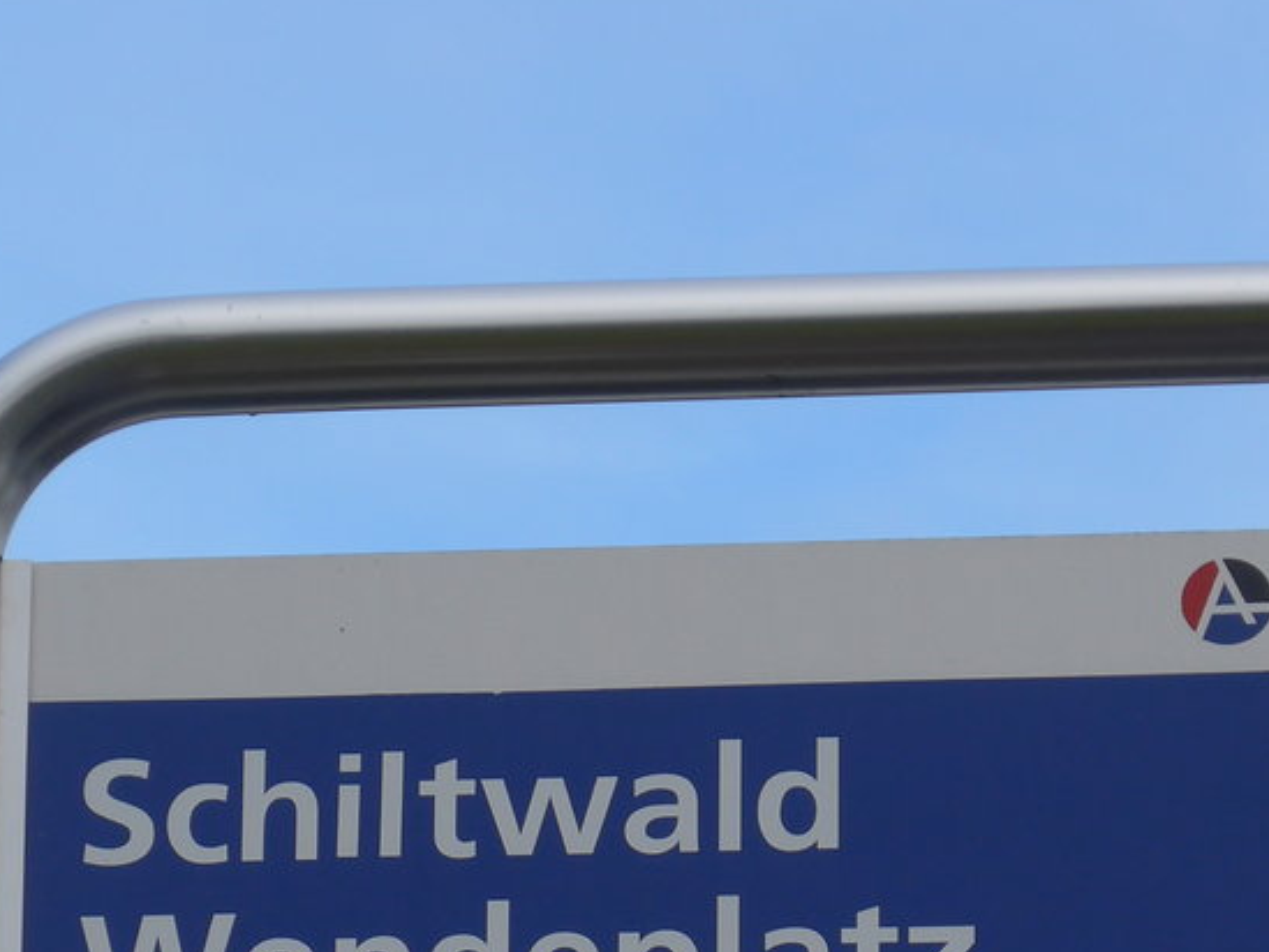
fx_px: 11220
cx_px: 760
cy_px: 952
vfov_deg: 4.9
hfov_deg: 6.5
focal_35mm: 306
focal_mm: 27.3
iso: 80
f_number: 5.4
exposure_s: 1/160
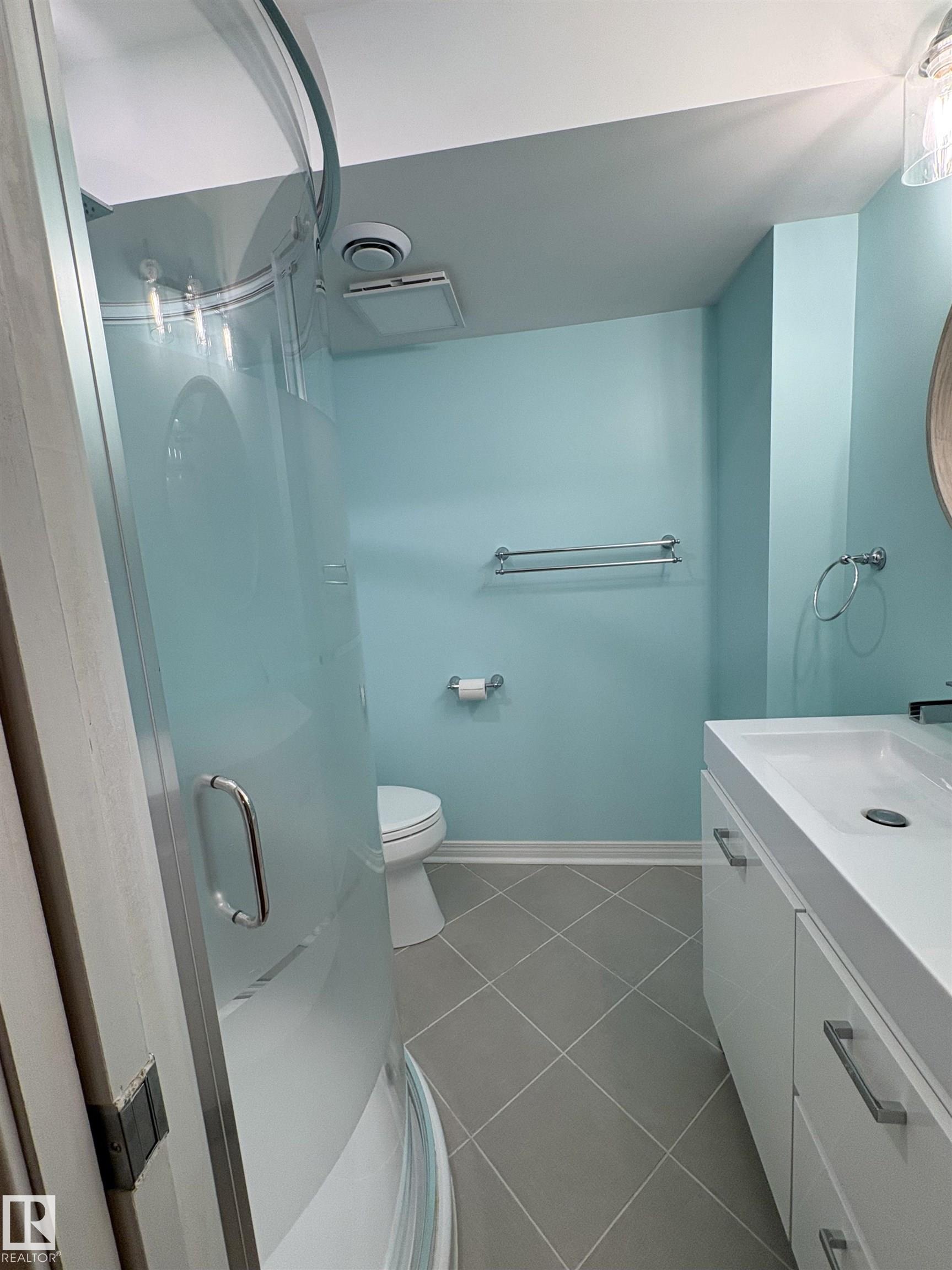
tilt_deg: -7.8
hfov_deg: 85.7
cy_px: 635
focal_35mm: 14
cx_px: 476
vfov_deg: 102.1
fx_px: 514
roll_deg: +2.5
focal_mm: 2.22
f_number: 2.2
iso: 160
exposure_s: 1/120
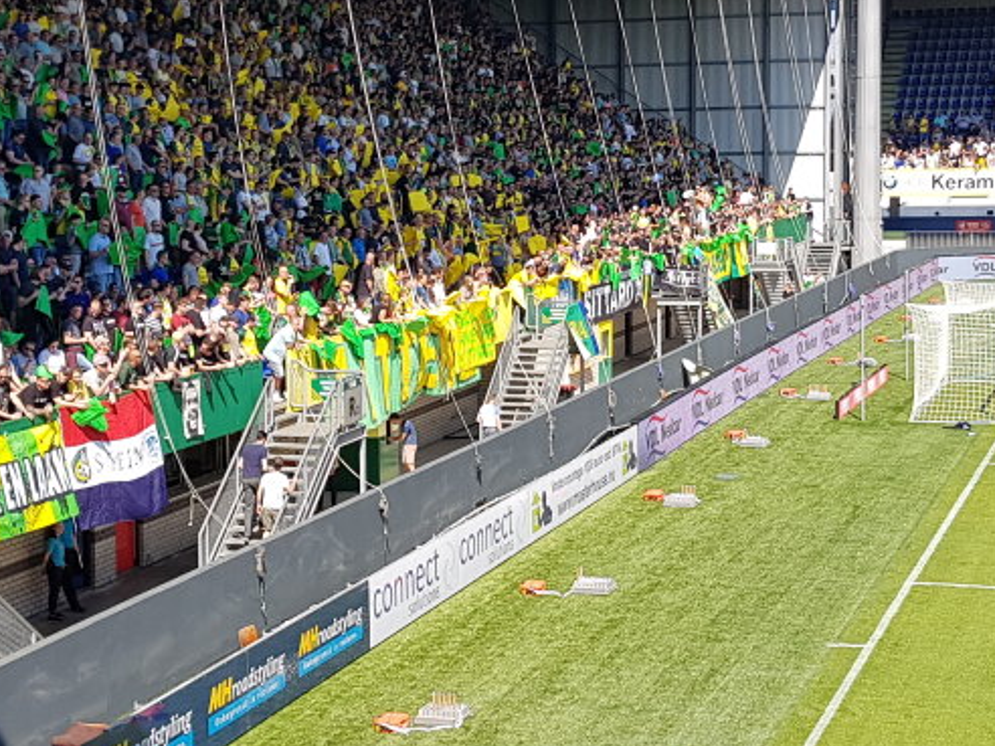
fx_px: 2127
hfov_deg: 26.3
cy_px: 366
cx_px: 461
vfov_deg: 19.9
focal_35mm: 74
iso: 40
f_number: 1.7
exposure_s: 1/1288
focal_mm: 4.2
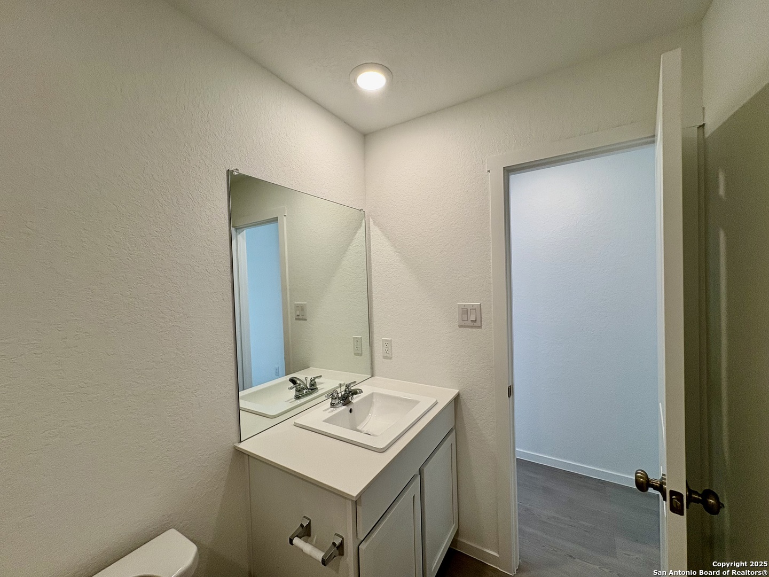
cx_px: 384
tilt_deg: -0.7
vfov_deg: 85.7
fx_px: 311
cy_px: 288
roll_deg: +2.0
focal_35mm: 14
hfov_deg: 102.1
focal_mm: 2.22
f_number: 2.2
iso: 80
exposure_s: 1/120
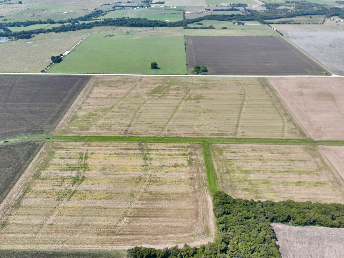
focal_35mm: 24
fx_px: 238
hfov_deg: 71.6
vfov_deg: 56.8
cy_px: 129
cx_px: 172
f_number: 2.8
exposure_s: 1/1000
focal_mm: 12.29
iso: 100
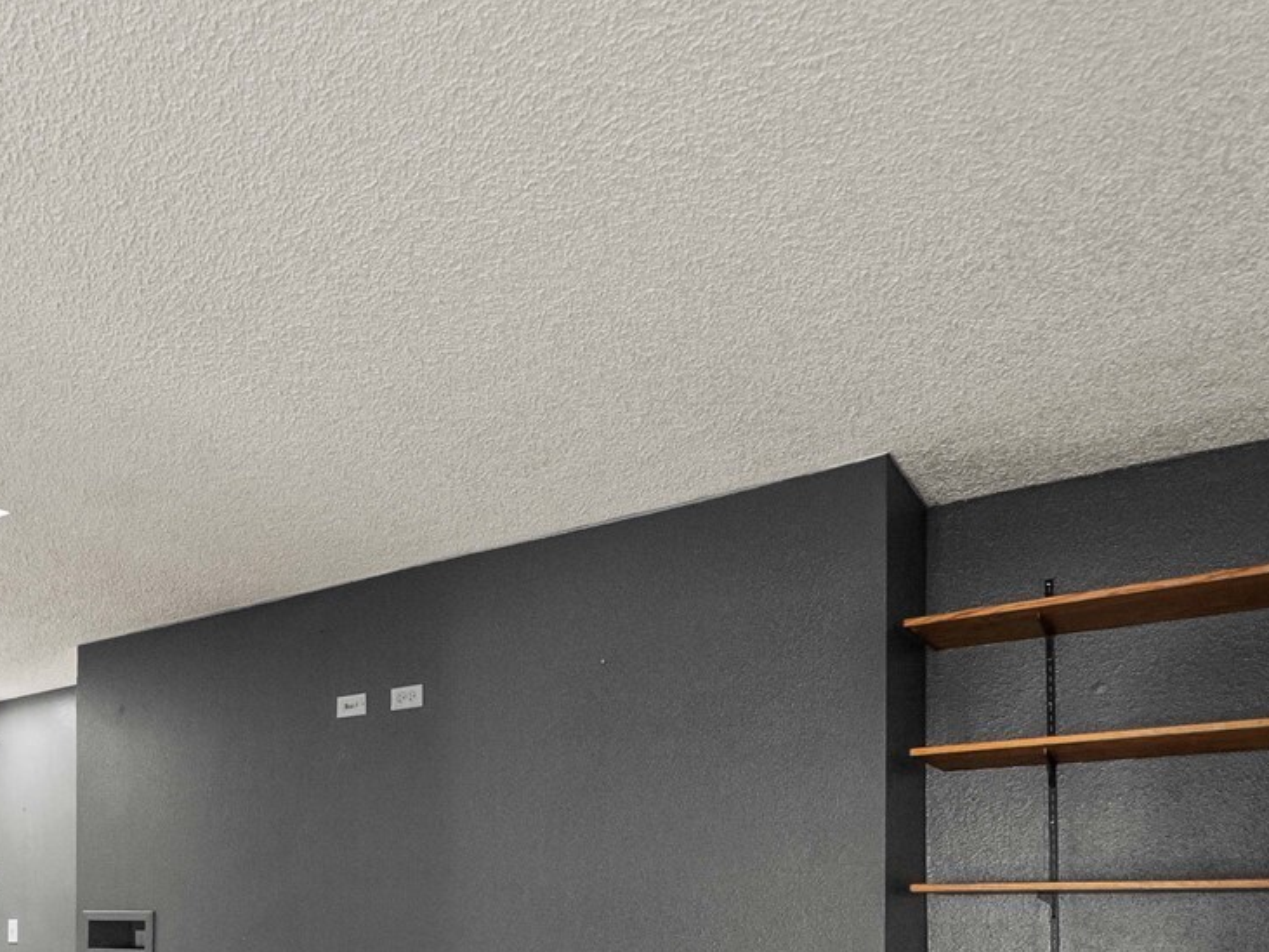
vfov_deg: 41.9
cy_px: 950
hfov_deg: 55.0
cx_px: 169
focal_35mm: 29
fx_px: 1063
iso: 6400
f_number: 7.1
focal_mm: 13
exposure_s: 1/10
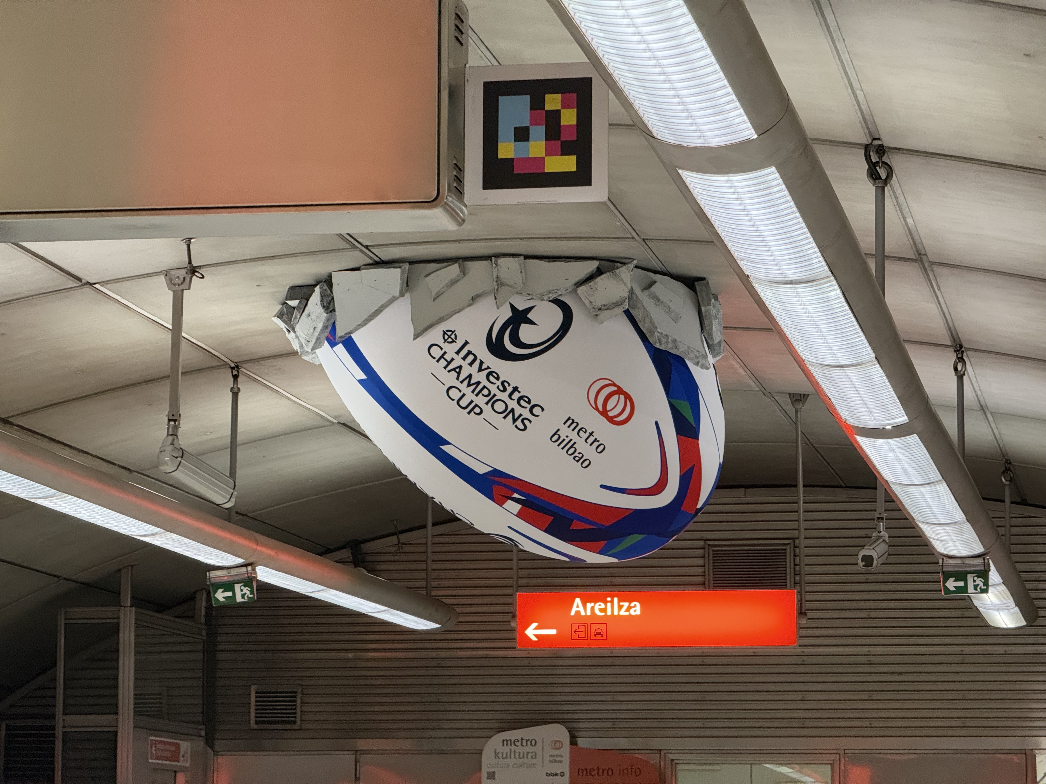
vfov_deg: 12.3
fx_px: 3626
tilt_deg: +8.0
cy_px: 392
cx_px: 523
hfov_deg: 16.4
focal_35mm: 120
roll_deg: +0.0
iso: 500
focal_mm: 15.66
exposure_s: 1/50
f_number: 2.8
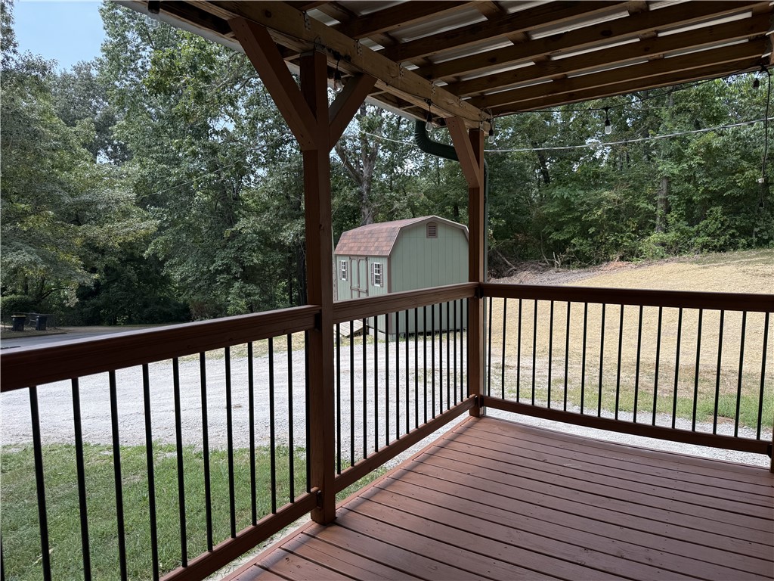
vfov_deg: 56.8
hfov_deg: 71.6
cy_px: 290
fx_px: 537
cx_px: 387
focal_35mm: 24
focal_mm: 6.76
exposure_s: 1/1005
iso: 80
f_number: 1.78
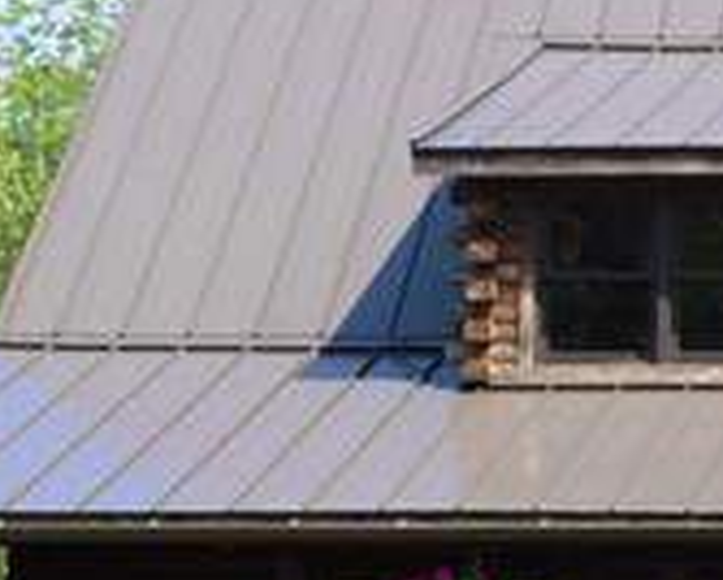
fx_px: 4327
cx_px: 1411
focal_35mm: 202
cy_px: 195
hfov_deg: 9.0
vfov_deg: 7.7
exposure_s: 1/200
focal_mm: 30
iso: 100
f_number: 8
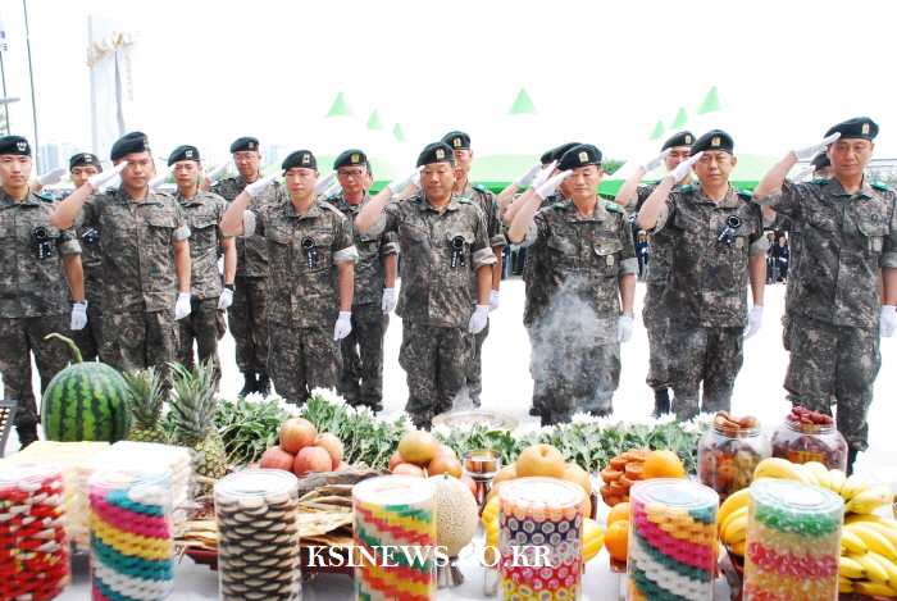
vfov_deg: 37.0
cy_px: 300
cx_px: 448
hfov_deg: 53.1
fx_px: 898
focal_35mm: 36
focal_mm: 24
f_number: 11
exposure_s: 1/500
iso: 1250
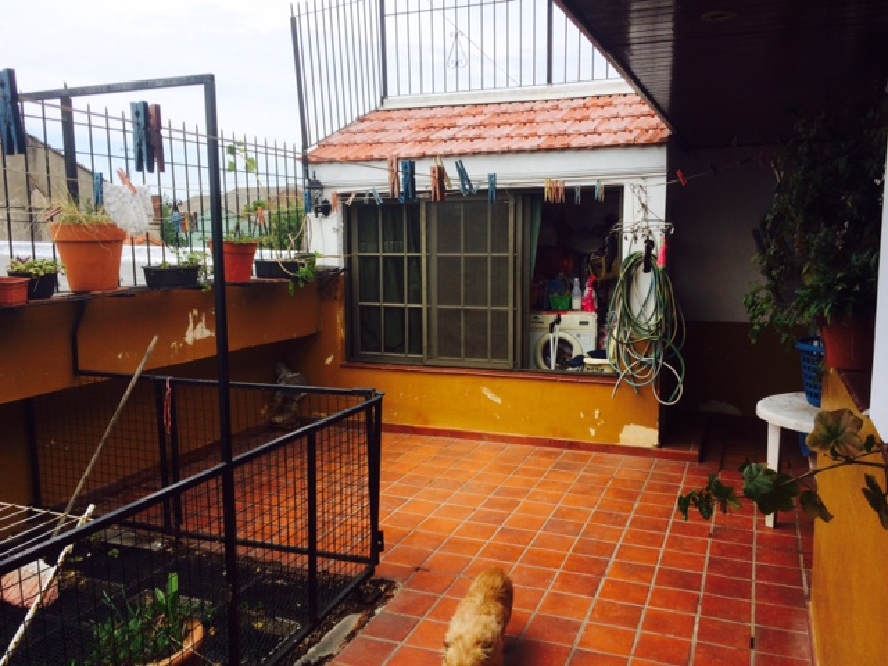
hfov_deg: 61.7
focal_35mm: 29
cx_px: 444
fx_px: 744
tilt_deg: -6.6
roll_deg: +1.6
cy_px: 333
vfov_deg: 48.2
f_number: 2.2
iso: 32
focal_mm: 4.15
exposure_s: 1/1368
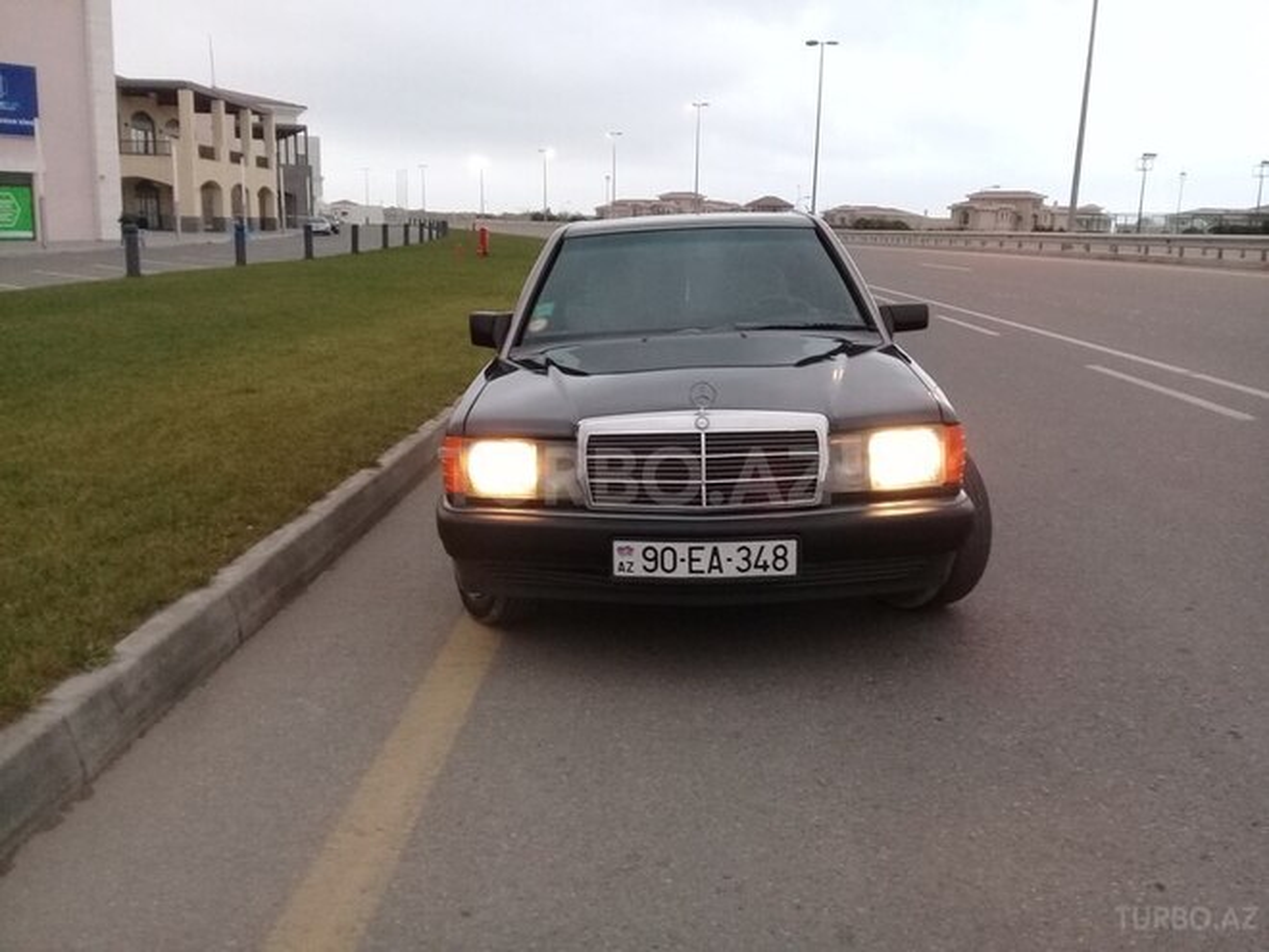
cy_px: 476
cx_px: 634
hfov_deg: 58.4
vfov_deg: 45.4
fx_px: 1136
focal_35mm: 31
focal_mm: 3.3
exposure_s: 1/33
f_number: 2.2
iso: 125
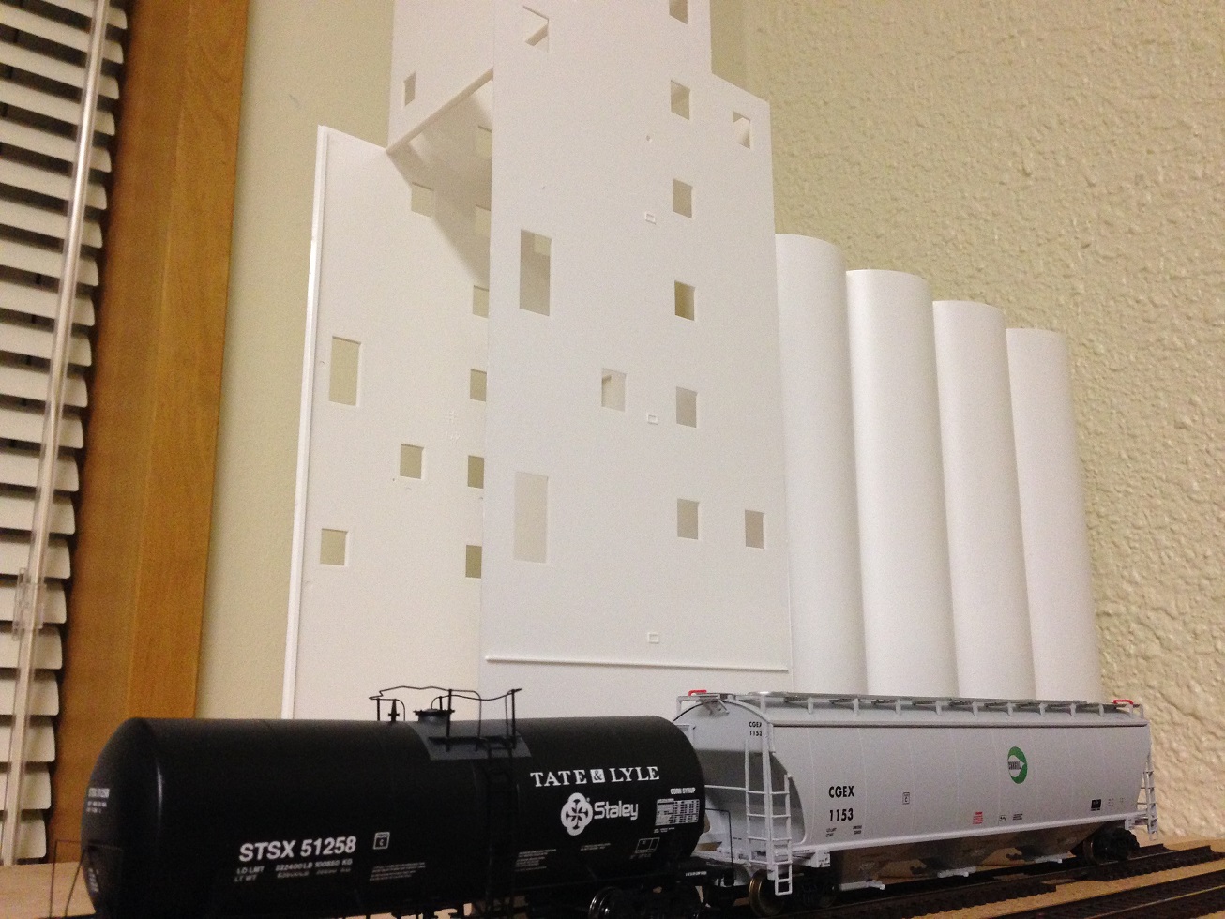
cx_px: 612
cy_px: 460
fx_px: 1168
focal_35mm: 33
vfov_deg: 43.0
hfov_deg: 55.3
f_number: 2.4
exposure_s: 1/20
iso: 320
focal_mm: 4.12
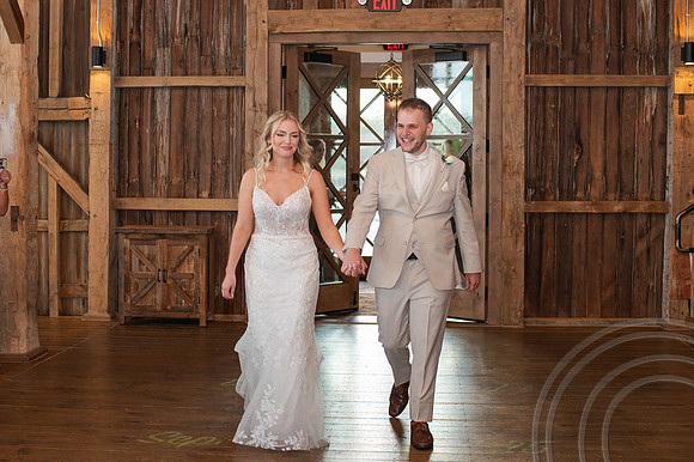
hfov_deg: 37.4
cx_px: 334
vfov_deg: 25.4
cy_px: 195
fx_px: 1025
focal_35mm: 53
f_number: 3.2
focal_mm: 35
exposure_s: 1/200
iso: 360
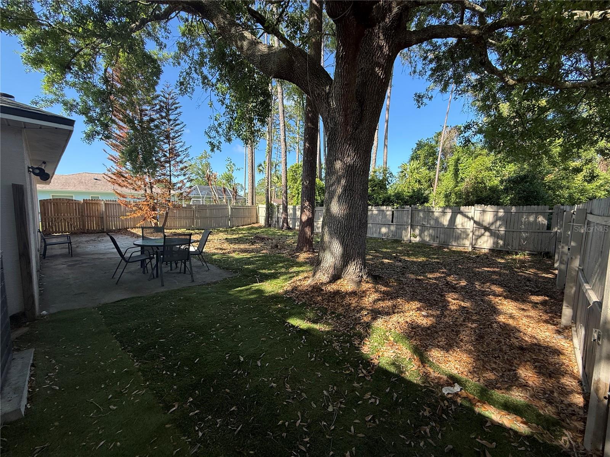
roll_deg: -1.1
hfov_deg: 102.1
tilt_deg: -5.0
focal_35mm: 14
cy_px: 228
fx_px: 247
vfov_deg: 85.7
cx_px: 305
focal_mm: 2.22
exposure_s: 1/506
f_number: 2.2
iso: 64
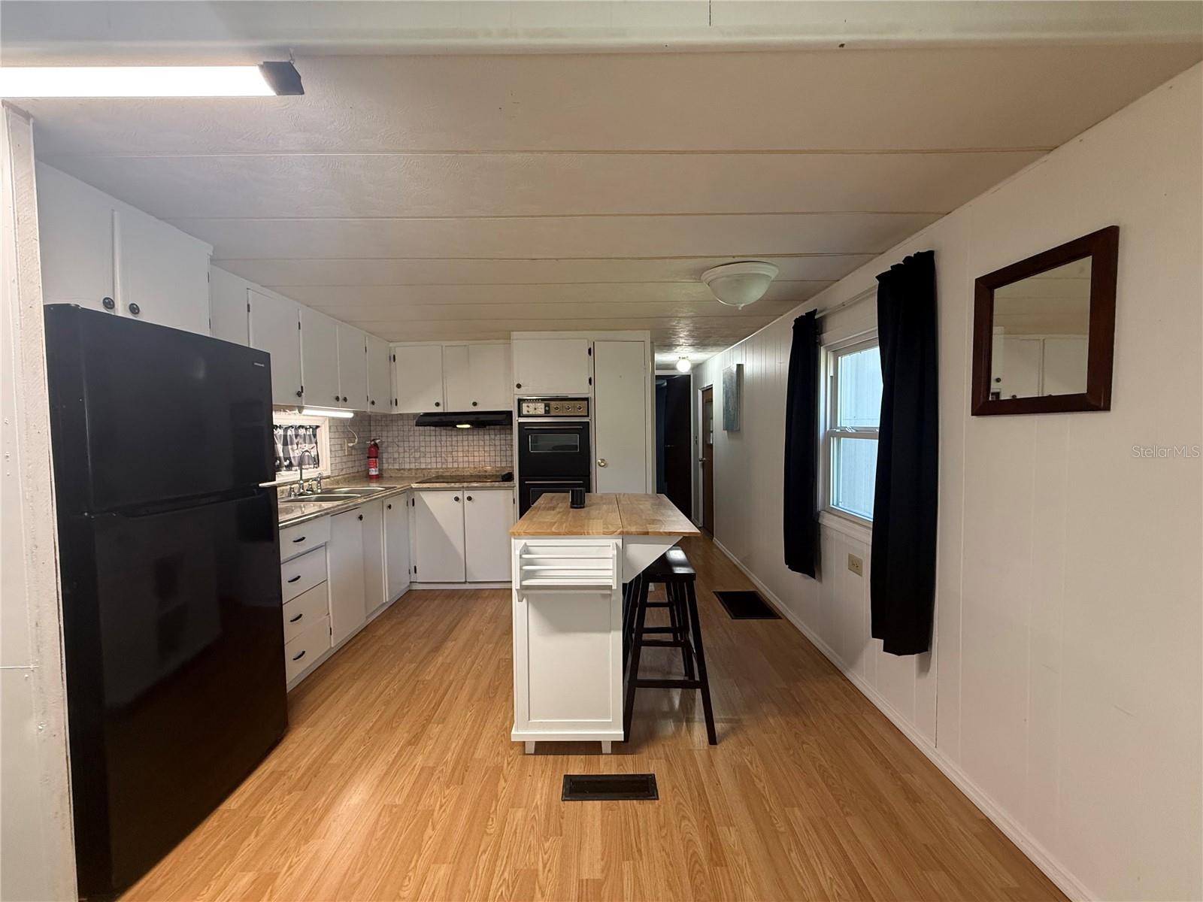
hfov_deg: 102.1
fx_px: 487
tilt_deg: -1.6
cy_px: 451
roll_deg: +0.3
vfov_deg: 85.7
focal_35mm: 14
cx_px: 602
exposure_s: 1/120
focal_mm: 2.22
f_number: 2.2
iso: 250
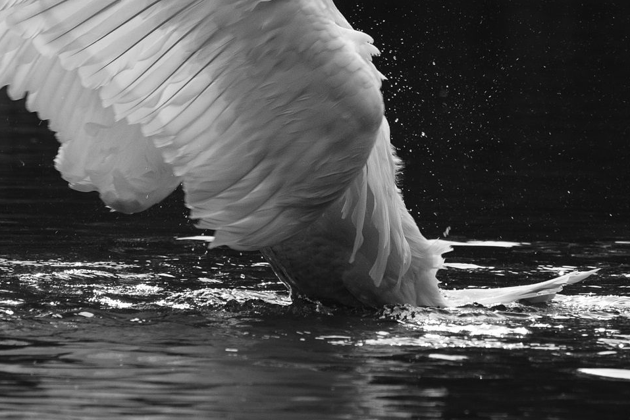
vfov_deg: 1.4
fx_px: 17551
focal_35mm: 1003
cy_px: -92
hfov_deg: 2.1
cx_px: 151
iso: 640
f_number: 7.1
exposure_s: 1/1000
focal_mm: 400
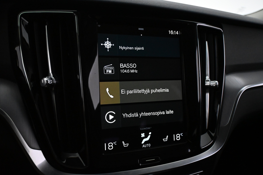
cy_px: 88
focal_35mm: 30
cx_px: 132
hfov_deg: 61.9
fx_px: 219
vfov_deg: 43.6
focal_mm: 20
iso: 5600
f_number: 3.8
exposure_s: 1/125
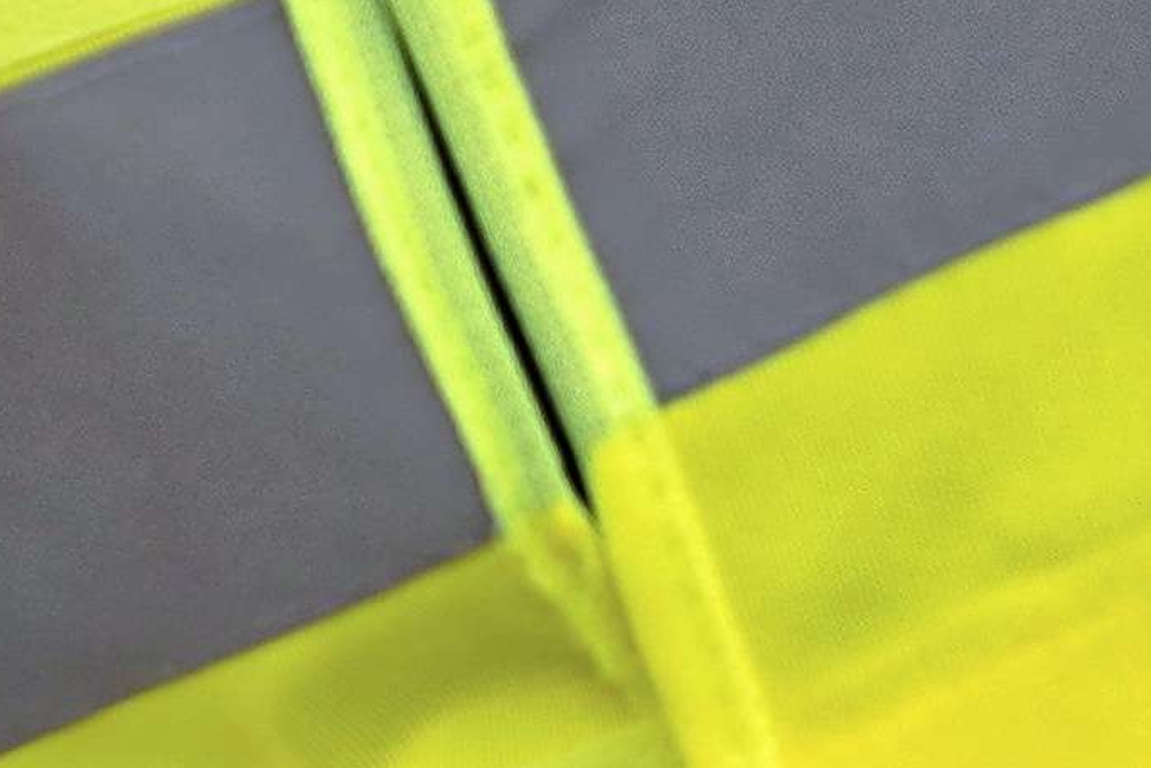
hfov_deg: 3.0
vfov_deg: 2.0
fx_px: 21973
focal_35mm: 687
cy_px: -30
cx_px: 925
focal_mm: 67
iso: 160
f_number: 2.8
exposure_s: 1/1250
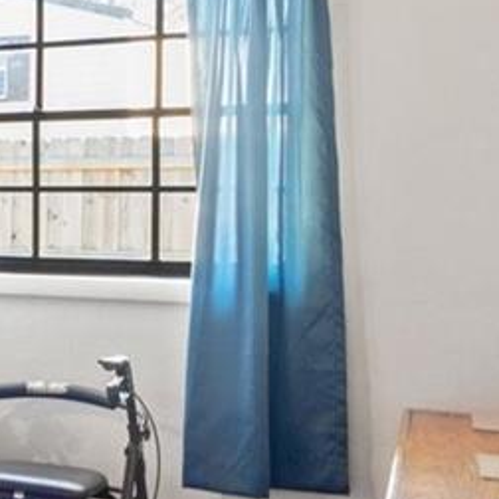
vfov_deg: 21.3
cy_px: 190
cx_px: -713
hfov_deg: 14.2
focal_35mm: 81
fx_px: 1321
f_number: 7.1
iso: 400
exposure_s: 1/1.25
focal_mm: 10
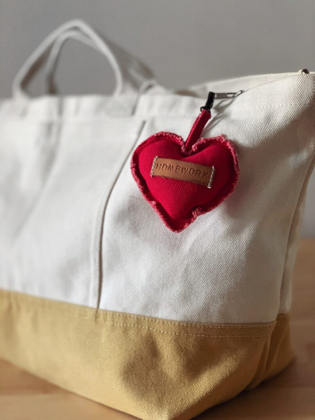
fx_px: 631
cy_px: 210
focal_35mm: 52
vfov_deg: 36.8
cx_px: 158
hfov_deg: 28.0
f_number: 2.4
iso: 500
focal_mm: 6
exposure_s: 1/40
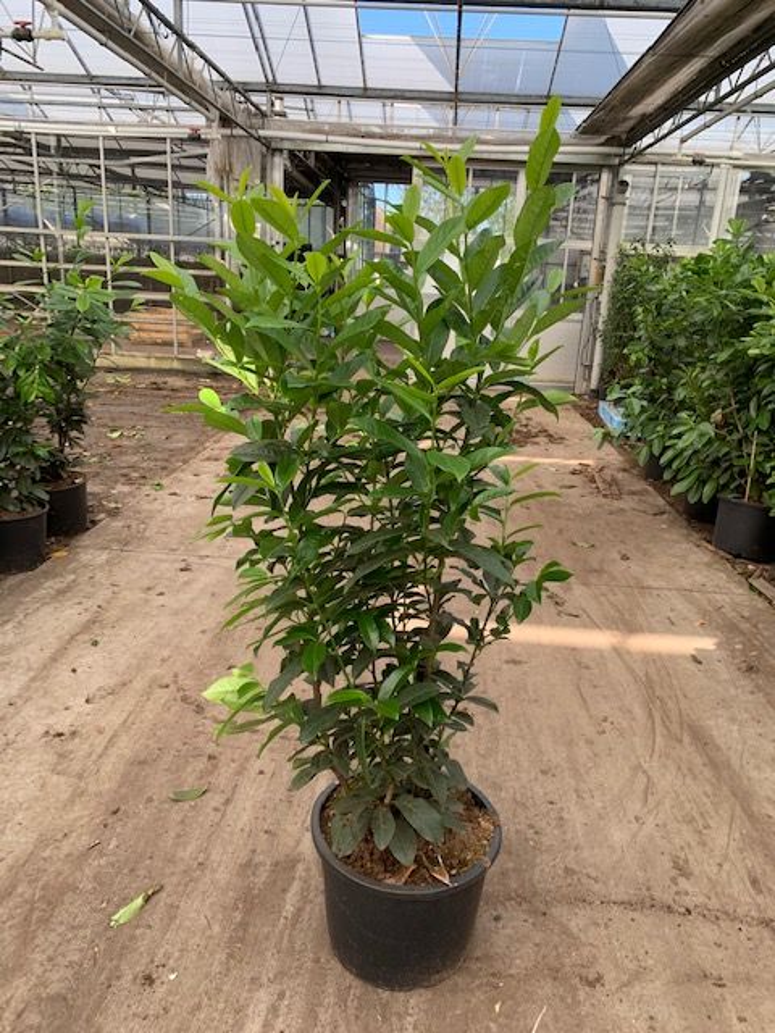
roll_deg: -2.6
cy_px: 516
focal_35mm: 26
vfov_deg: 67.3
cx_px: 388
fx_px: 776
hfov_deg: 53.1
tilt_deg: -15.8
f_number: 1.8
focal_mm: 4.25
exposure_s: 1/287
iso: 25
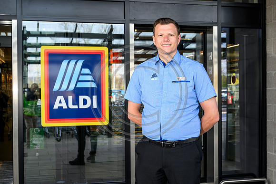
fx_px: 376
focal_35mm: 49
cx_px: 138
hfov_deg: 40.3
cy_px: 92
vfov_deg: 27.5
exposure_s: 1/160
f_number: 7.1
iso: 500
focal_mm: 49
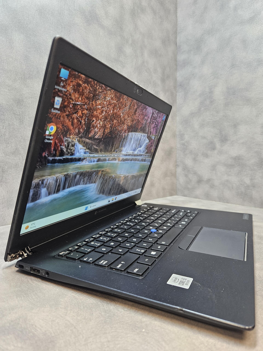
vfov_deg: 73.9
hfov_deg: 58.9
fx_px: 233
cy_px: 176
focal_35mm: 23
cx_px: 132
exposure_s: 1/100
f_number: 1.8
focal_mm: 5.4
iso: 400
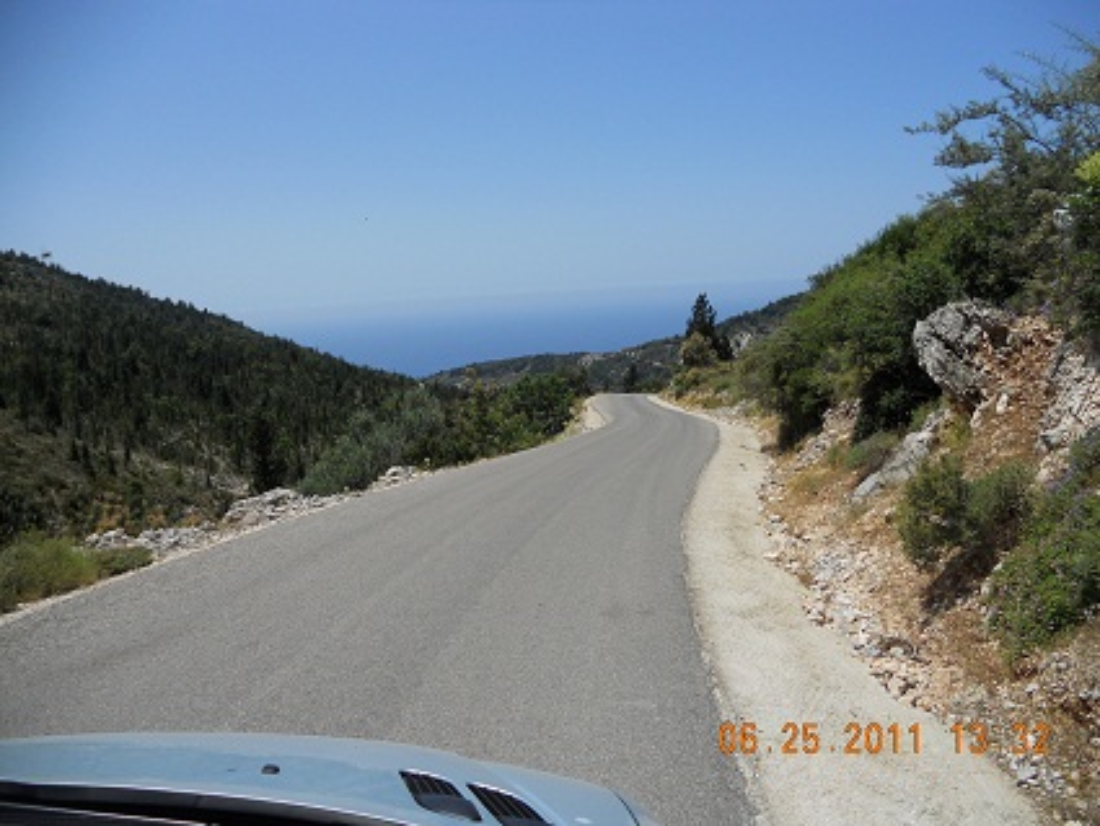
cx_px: 550
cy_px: 413
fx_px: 858
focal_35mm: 27
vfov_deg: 51.4
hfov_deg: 65.3
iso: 80
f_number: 3.2
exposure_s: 1/1500
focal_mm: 4.9
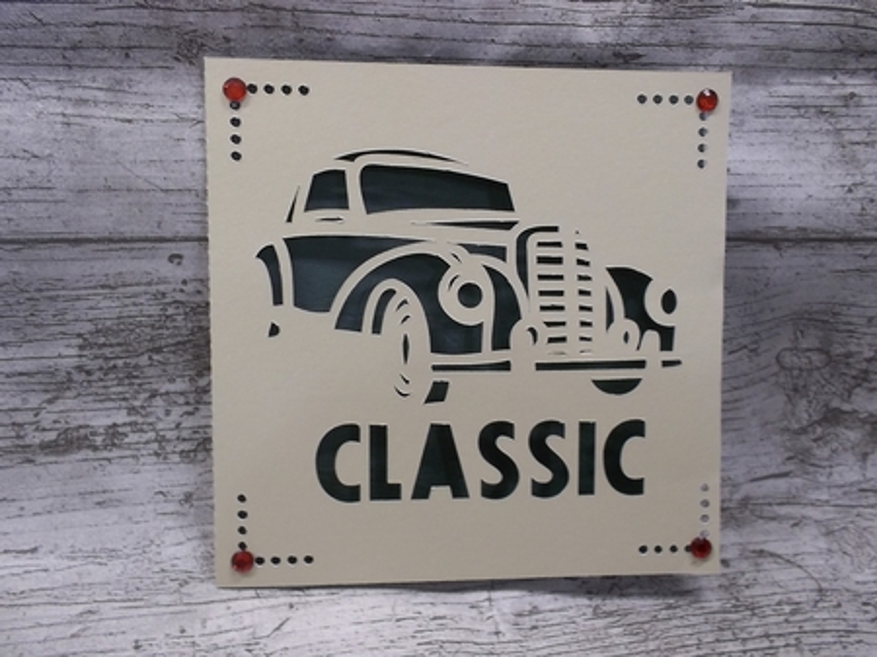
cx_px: 438
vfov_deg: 48.2
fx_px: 734
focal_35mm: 29
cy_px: 328
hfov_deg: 61.7
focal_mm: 4.1
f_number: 3.3
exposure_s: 1/30
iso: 92
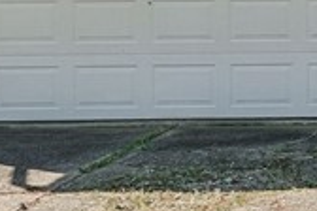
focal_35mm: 155
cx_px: 666
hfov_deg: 11.7
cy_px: -78
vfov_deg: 8.7
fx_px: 1365
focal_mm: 24
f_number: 8
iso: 100
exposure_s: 1/60
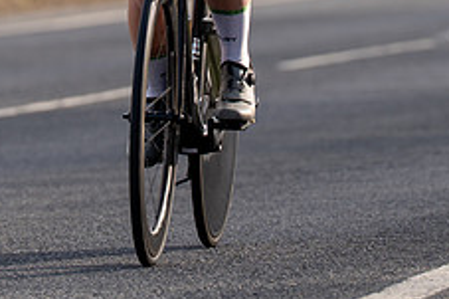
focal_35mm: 707
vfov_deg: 1.9
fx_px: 8811
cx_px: 224
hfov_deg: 2.9
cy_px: -197
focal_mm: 200
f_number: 4
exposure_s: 1/800
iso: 125
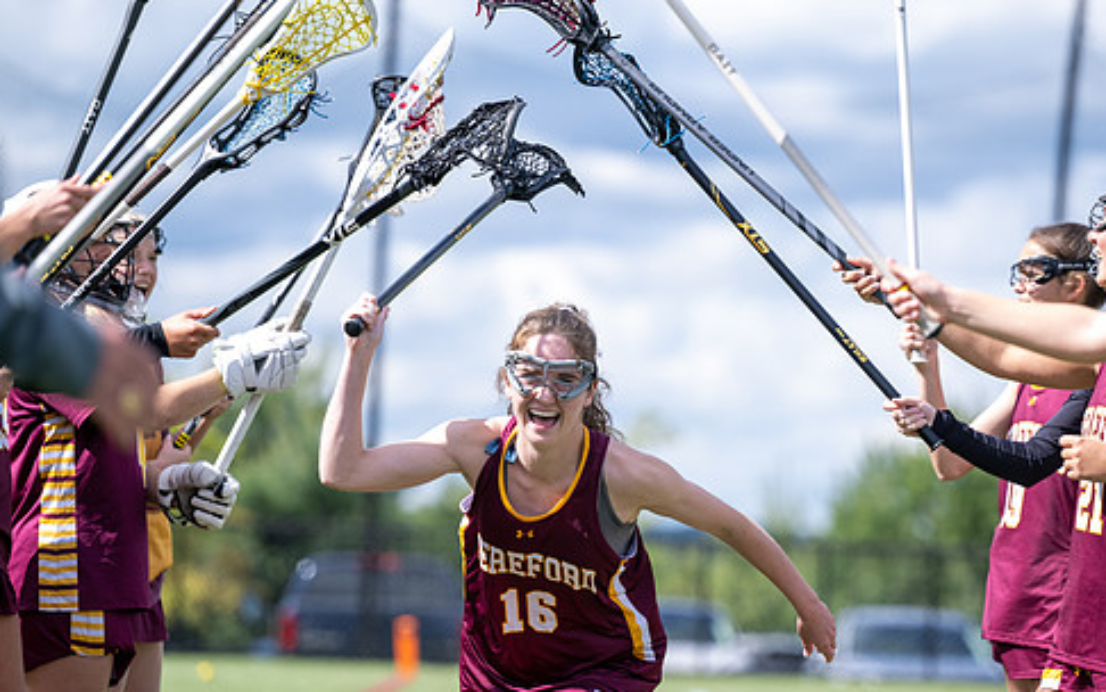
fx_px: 6603
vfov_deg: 6.0
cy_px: 406
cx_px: 633
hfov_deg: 9.6
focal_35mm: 219
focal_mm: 180
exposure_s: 1/2000
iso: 360
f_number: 3.5
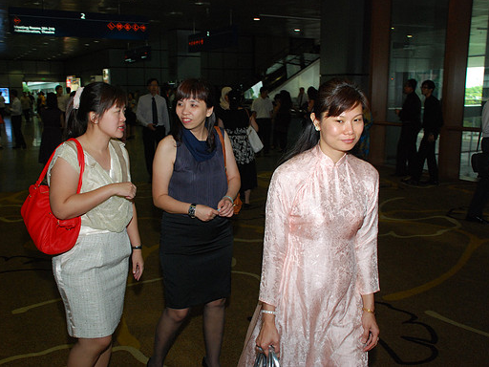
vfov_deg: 39.7
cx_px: 229
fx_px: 509
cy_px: 183
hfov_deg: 51.3
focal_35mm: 36
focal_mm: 22
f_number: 6.3
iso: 800
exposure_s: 1/60
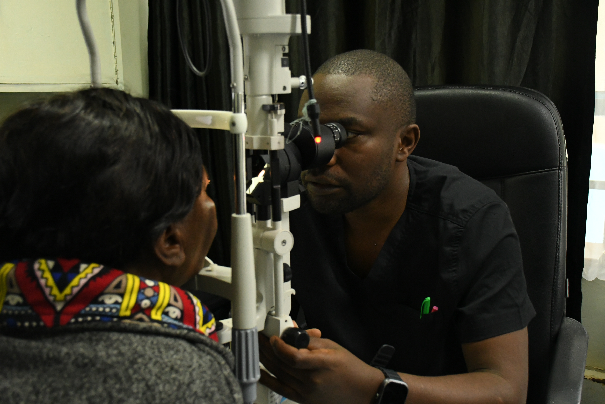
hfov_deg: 48.5
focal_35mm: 40
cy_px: 202
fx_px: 672
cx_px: 302
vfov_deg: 33.4
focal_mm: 27
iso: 4000
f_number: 5
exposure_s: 1/100
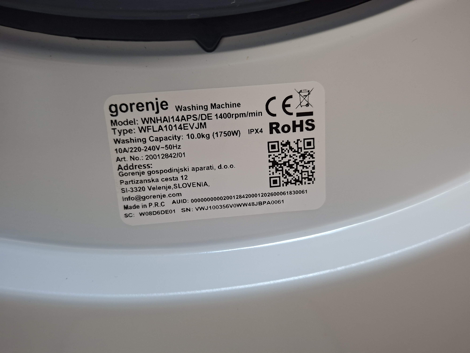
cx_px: 235
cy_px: 176
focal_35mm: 23
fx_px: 312
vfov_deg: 58.9
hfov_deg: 73.9
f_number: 1.8
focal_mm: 5.54
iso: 400
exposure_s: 1/25
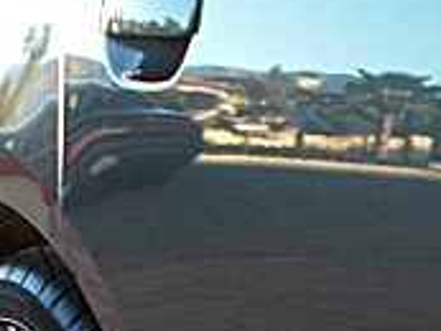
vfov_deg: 10.9
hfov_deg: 14.5
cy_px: 430
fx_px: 1696
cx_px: 489
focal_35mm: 133
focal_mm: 6.3
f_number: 2.8
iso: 100
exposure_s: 1/100
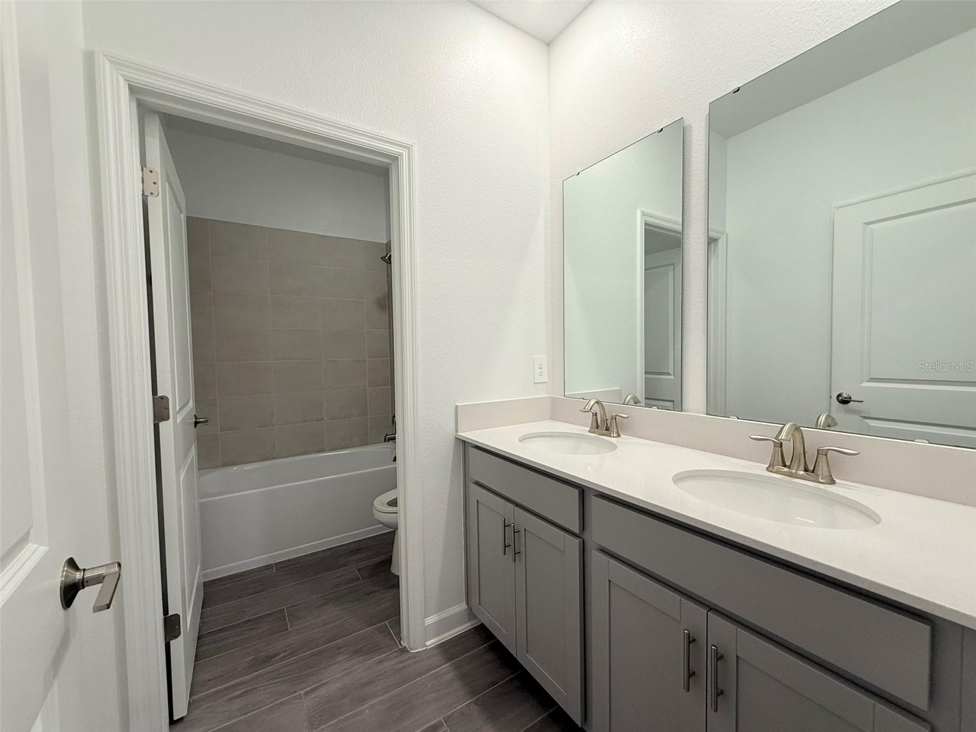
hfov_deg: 102.1
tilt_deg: -1.9
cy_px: 366
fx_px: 395
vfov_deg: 85.7
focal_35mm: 14
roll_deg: +0.9
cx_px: 488
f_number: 2.2
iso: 160
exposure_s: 1/120
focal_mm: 2.22
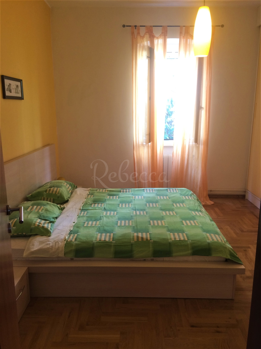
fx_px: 292
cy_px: 174
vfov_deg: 61.7
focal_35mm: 29
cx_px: 130
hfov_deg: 48.2
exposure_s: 1/33
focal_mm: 4.15
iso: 100
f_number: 2.2
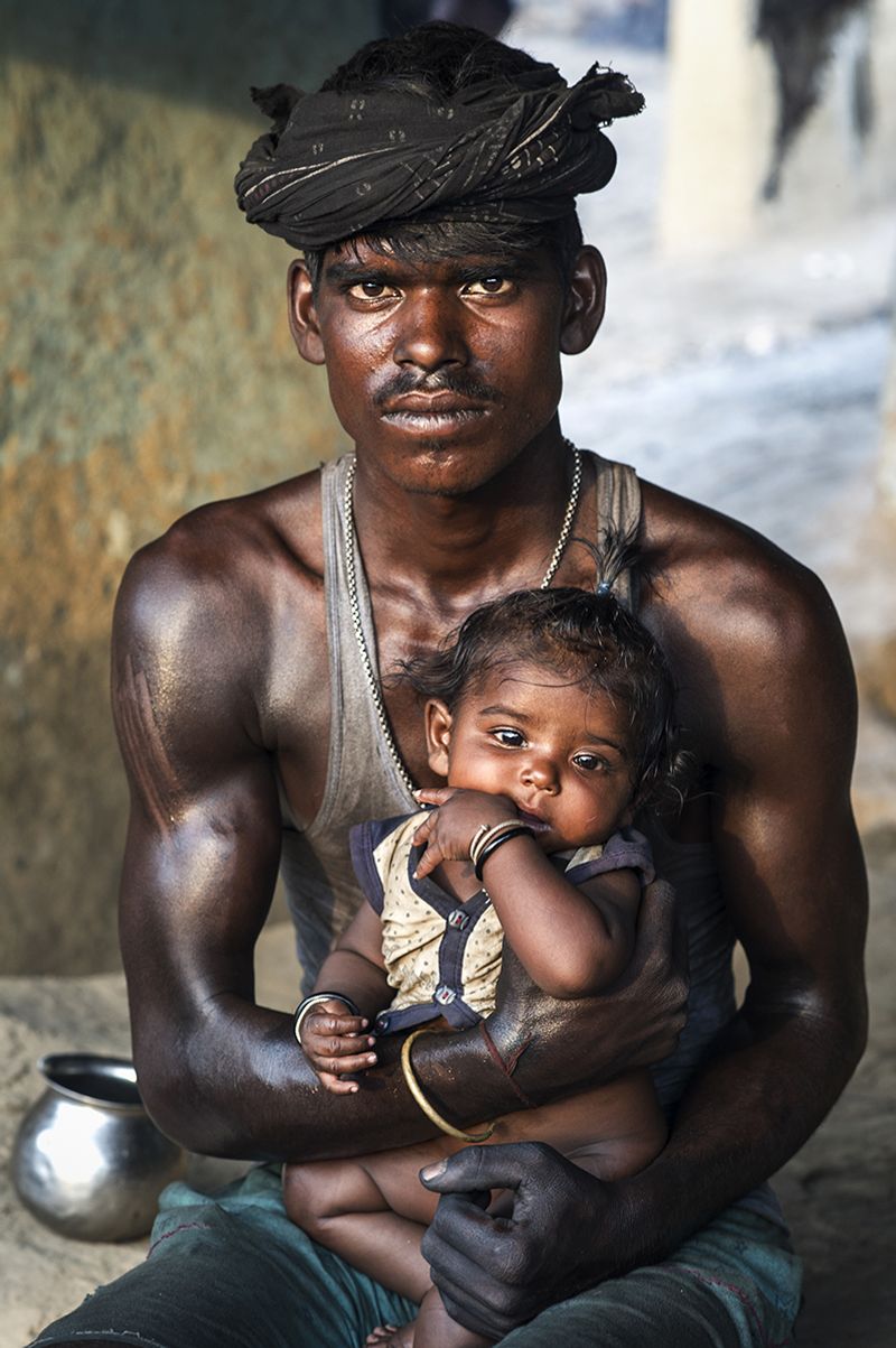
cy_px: 674
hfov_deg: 16.0
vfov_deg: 23.9
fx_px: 3179
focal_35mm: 85
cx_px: 448
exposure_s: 1/100
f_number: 5.6
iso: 800
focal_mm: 85
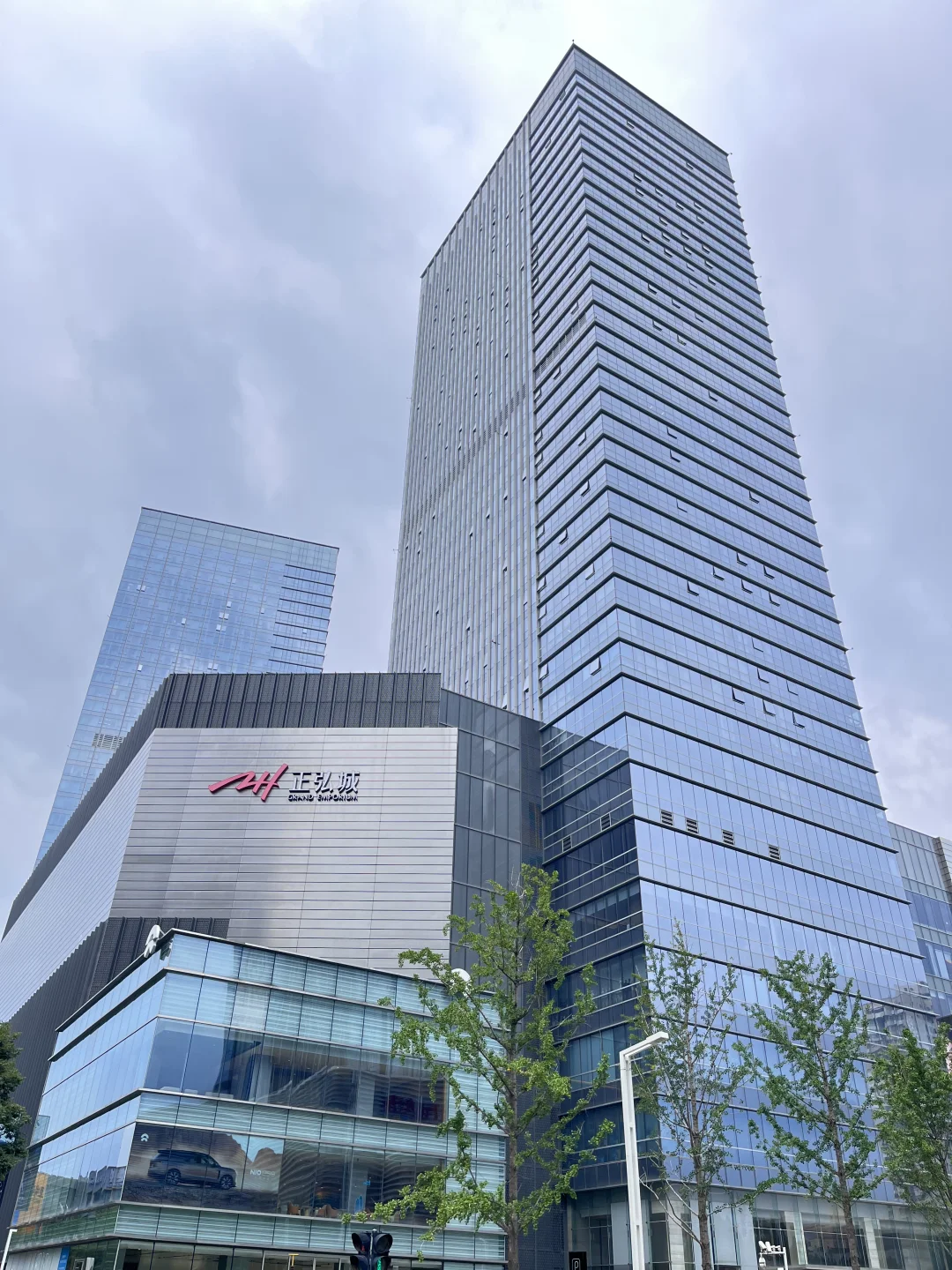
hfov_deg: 53.1
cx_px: 476
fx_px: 953
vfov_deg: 67.3
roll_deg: +0.5
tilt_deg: +34.0
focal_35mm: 26
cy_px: 635
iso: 50
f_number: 1.6
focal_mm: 5.1
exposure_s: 1/864
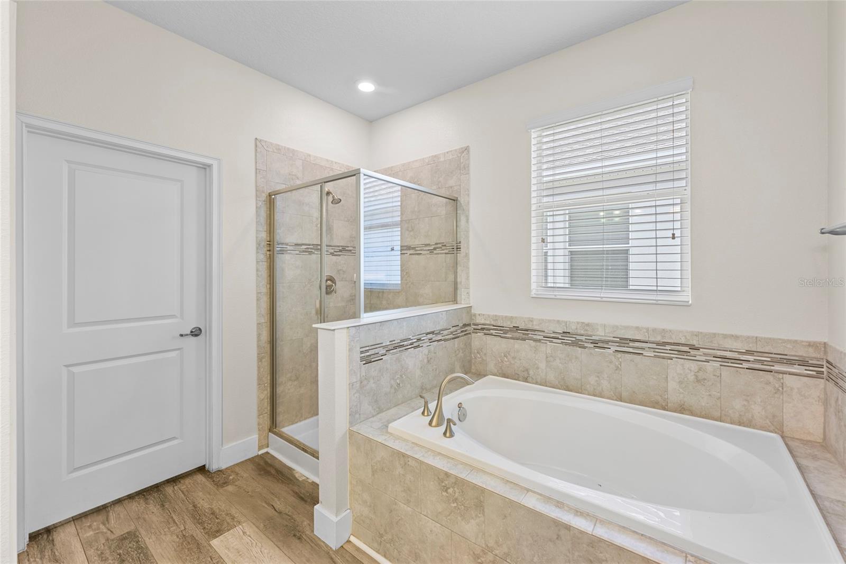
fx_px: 329
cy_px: 282
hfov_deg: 104.3
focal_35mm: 14
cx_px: 423
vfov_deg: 81.2
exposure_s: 1
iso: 64
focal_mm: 14
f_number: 8
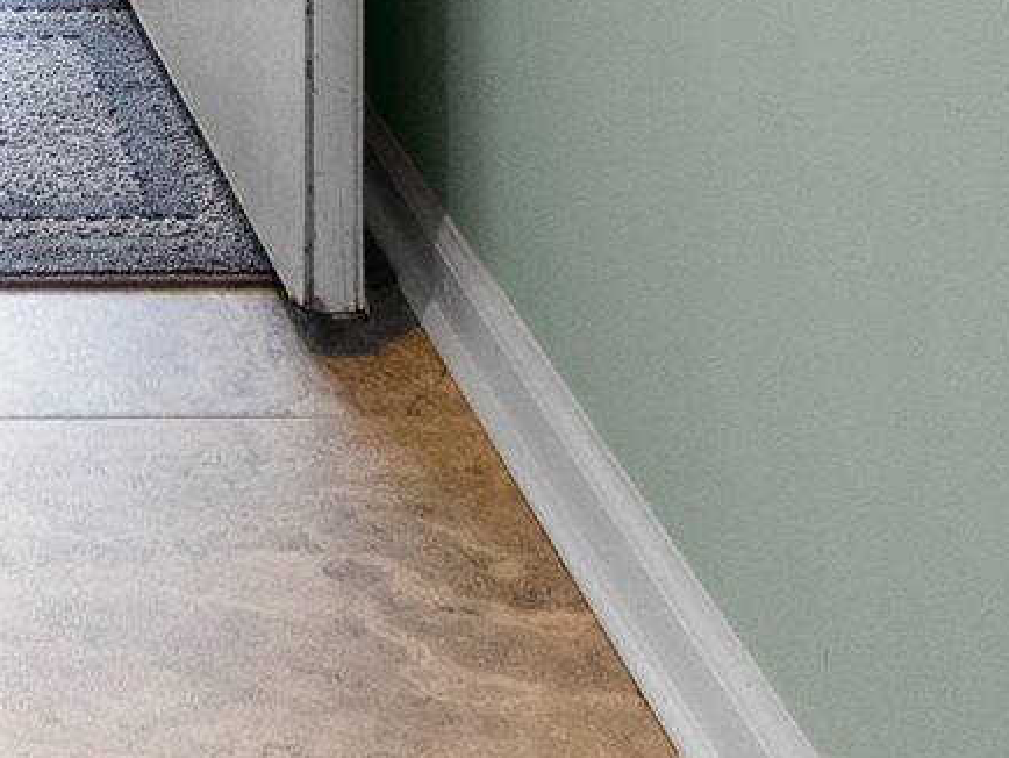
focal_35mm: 102
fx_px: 2975
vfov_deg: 11.9
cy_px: -1021
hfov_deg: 18.0
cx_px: -302
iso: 100
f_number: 4.5
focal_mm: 10
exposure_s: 1/1.25
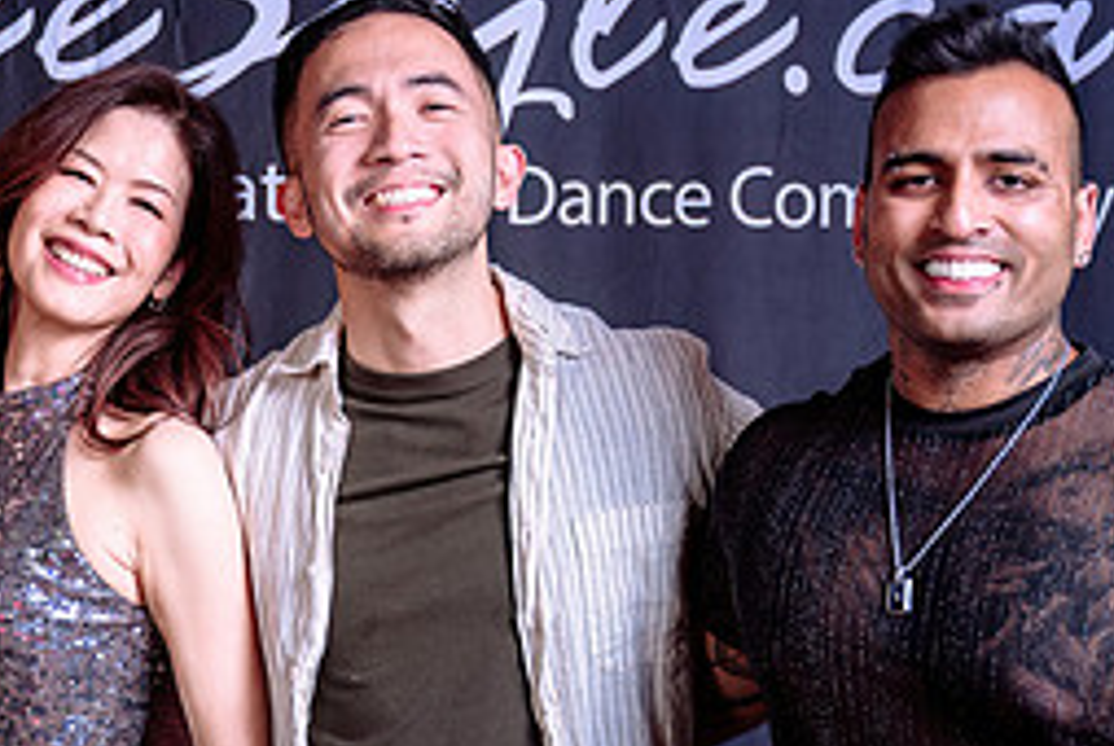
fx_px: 3625
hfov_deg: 17.3
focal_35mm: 117
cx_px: 224
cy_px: 660
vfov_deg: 11.7
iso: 125
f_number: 3.2
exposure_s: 1/100
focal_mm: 50
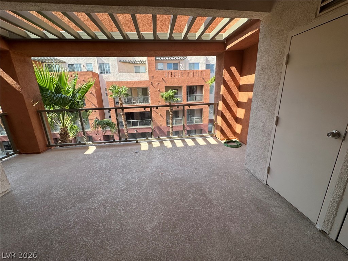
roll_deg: +1.7
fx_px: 141
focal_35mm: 14
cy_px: 130
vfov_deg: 85.7
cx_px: 174
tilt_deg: -14.8
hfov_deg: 102.1
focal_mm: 2.22
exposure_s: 1/610
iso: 40
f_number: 2.2
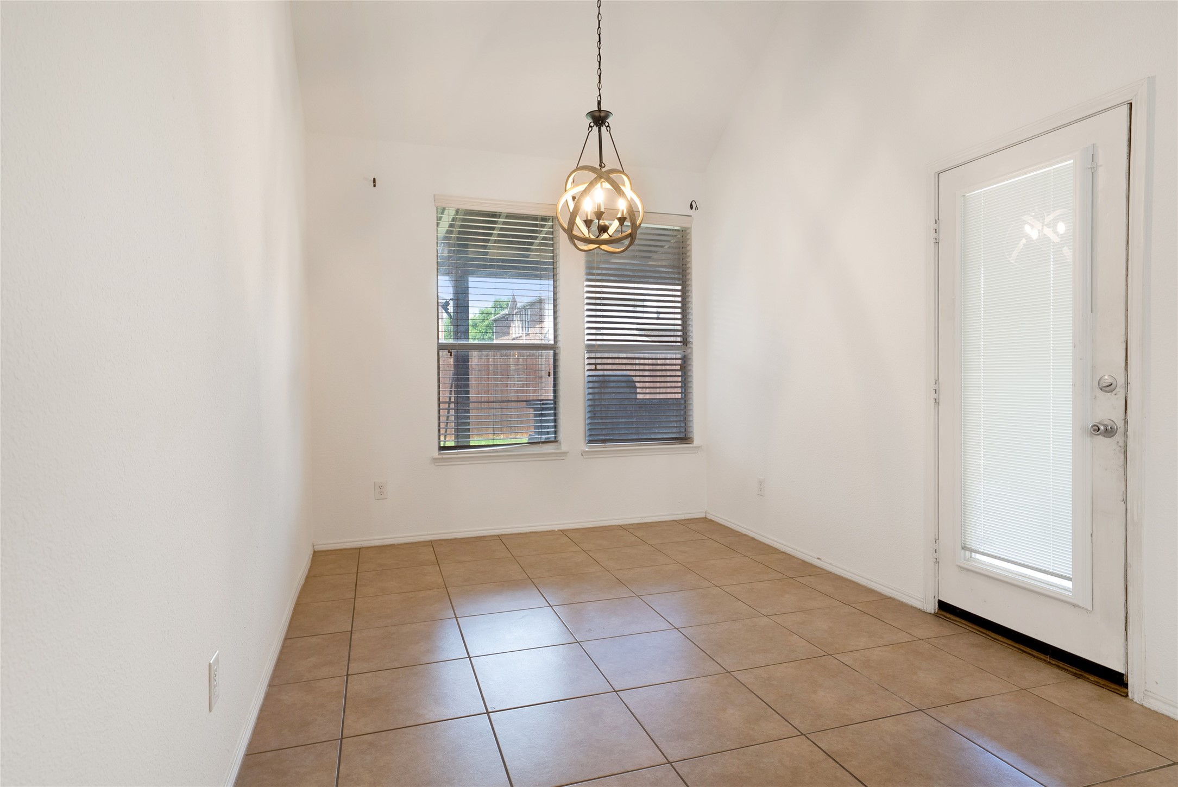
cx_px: 589
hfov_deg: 83.9
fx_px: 655
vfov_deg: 62.0
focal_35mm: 20
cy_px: 394
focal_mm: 20
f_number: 9
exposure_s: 1/25
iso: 100
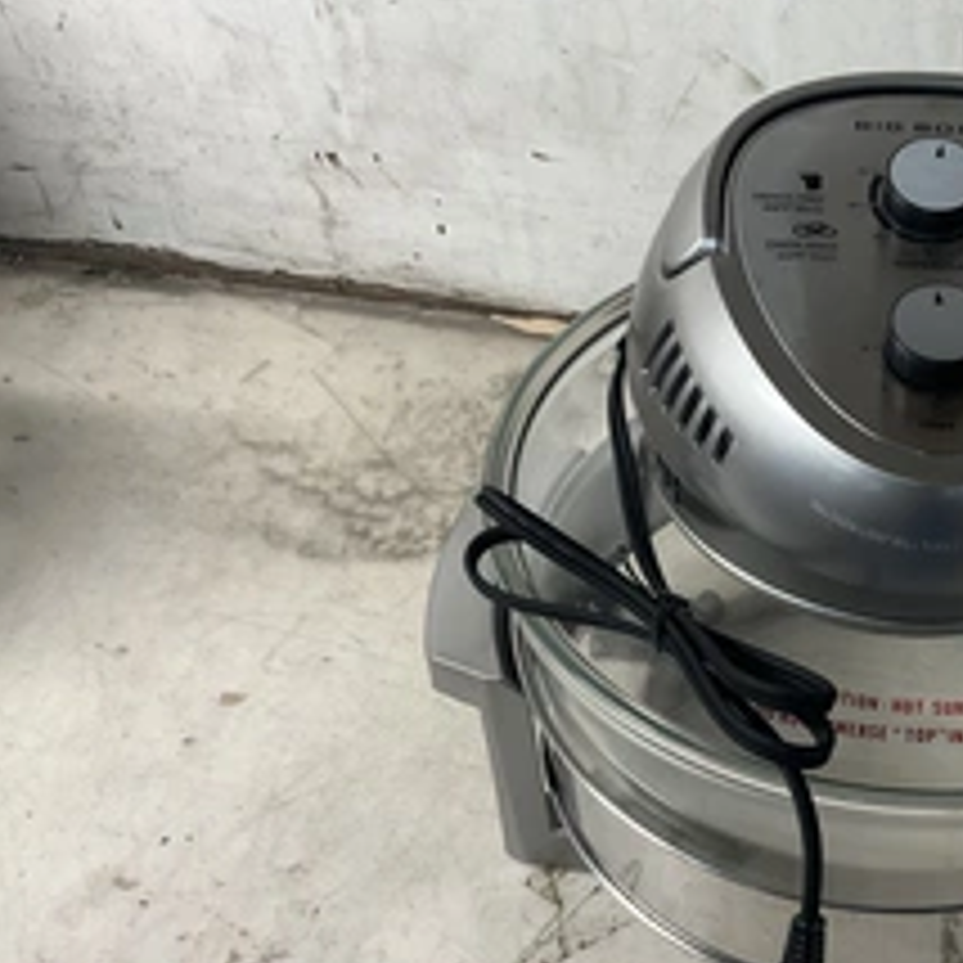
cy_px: 554
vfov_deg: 35.3
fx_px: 1511
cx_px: 774
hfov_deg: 34.3
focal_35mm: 48
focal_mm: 3
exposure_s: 1/60
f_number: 1.8
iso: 64
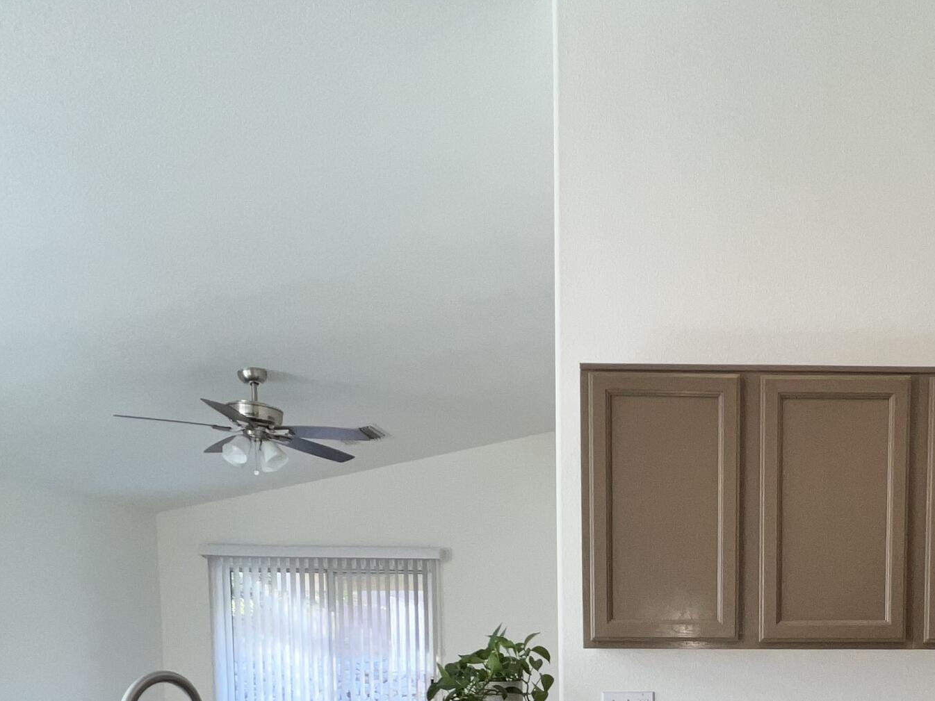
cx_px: 719
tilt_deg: -5.5
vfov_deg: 41.2
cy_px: 720
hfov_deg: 57.9
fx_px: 783
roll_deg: -0.2
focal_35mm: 29
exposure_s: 1/122
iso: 32
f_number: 1.8
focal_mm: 1.57
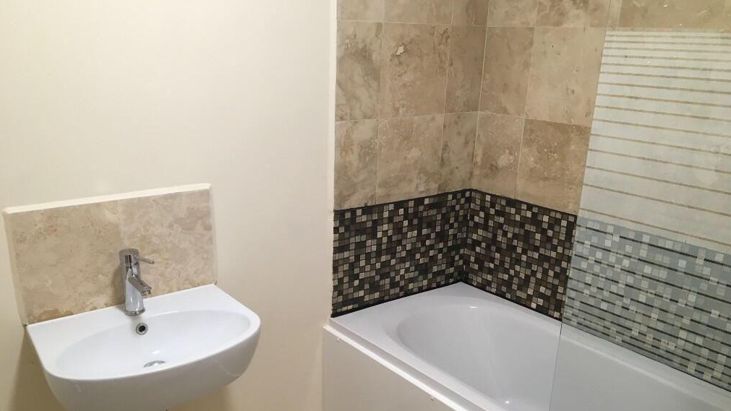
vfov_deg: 36.4
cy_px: 268
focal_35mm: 32
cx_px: 369
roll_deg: -3.3
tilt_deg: -21.7
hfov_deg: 61.0
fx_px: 620
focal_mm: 4.15
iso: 80
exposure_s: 1/33
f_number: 2.2
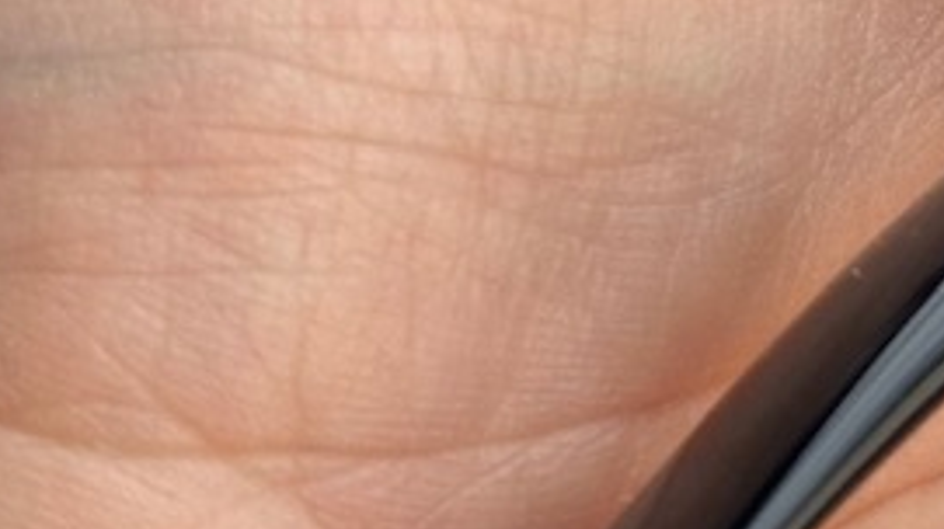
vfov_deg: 4.8
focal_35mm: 247
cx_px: 1404
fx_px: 6178
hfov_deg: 8.5
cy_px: -571
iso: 64
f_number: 1.78
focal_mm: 6.86
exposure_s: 1/836
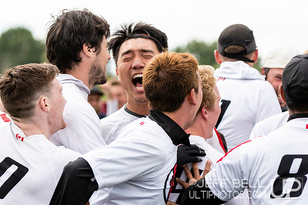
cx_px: 229
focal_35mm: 253
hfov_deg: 8.1
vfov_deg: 5.4
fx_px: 2161
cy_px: 75
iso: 100
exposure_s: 1/1250
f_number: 2.8
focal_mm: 98
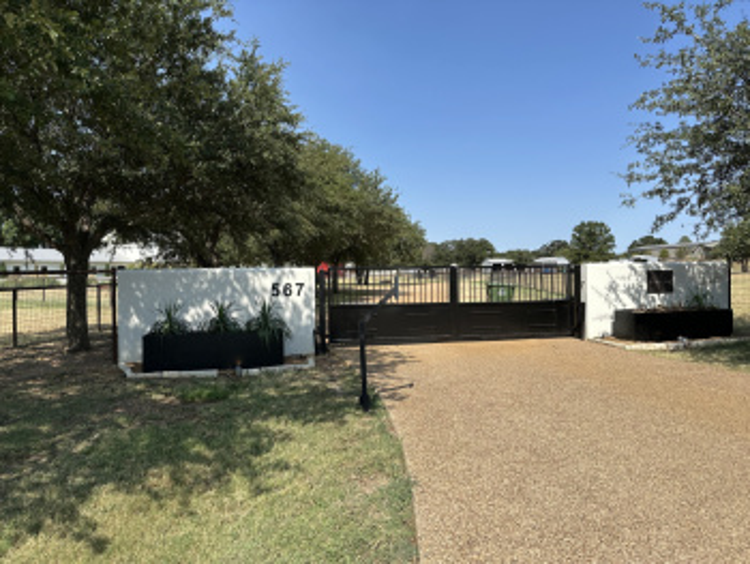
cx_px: 375
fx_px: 520
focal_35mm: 24
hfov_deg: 71.6
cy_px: 282
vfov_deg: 56.9
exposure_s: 1/4762
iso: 80
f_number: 1.78
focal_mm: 6.86
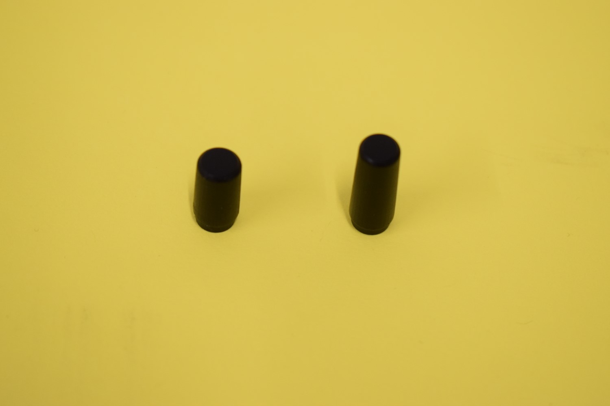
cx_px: 305
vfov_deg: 16.6
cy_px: 203
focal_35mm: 82
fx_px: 1398
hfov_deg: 24.6
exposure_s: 1/125
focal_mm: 55
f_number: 5.6
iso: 1250
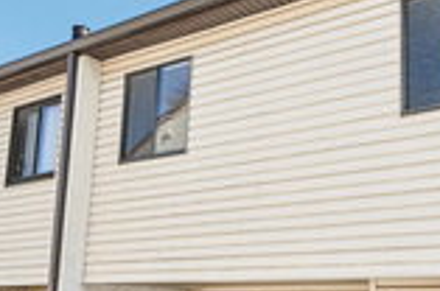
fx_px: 598
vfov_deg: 27.0
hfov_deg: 39.2
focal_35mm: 49
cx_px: 336
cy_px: 218
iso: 400
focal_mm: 16
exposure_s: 1/500
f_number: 8
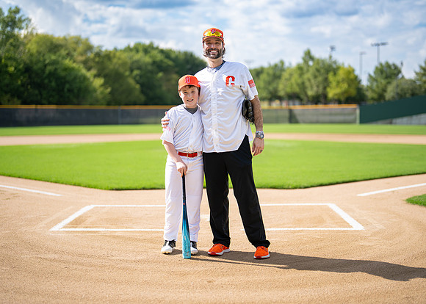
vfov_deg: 26.7
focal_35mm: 53
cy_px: 152
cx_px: 217
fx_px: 641
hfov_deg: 36.8
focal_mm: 50
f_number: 1.2
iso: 100
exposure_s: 1/5000
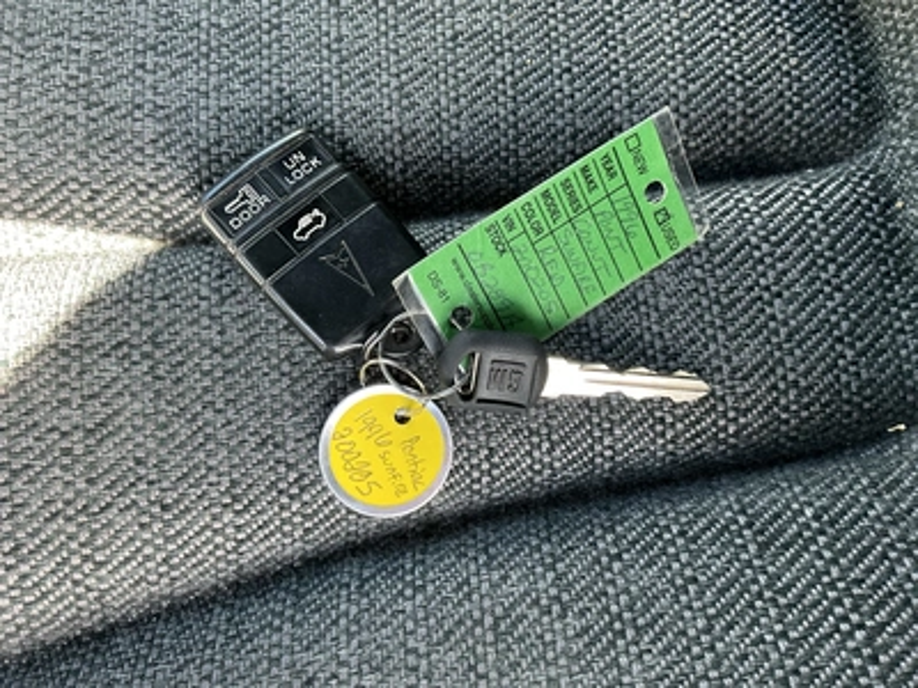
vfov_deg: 49.7
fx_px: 743
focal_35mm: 28
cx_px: 459
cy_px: 344
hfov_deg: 63.4
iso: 64
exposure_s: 1/62
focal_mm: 3
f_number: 1.8
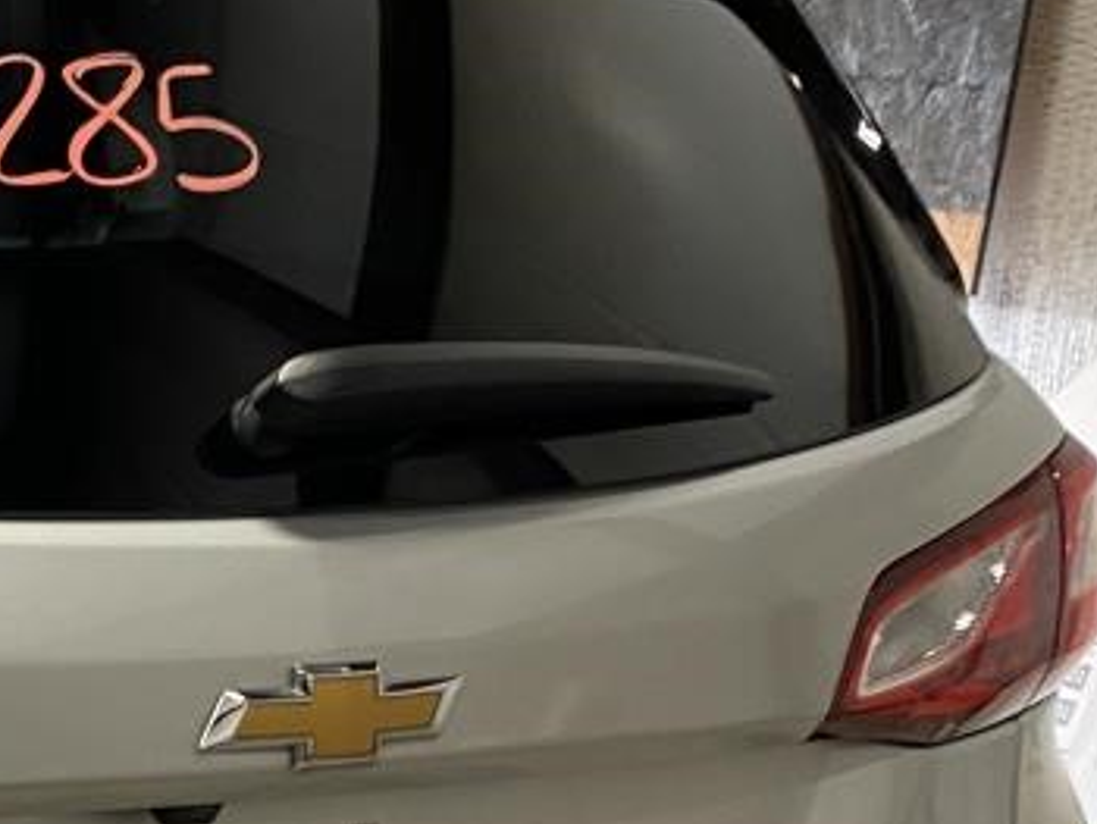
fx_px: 3013
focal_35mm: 95
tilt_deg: -12.3
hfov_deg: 18.6
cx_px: -486
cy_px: 670
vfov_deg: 15.5
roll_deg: -2.5
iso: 100
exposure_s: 1/60
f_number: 1.8
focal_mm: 4.25
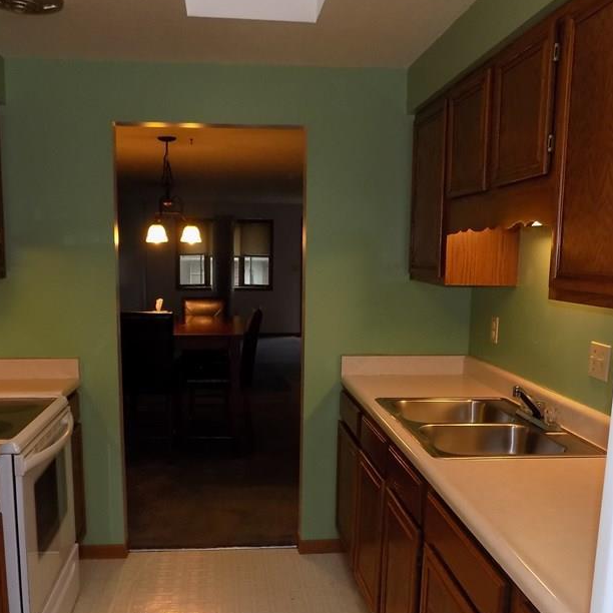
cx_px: 283
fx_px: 681
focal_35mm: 34
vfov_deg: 48.1
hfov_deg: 48.4
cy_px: 372
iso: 200
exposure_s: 1/30
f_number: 3.1
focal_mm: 4
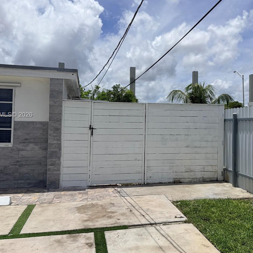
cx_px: 164
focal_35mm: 36
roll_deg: -0.2
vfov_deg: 46.0
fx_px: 298
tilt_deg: +2.7
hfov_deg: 45.5
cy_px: 115
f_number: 1.78
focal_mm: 6.76
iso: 80
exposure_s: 1/14286
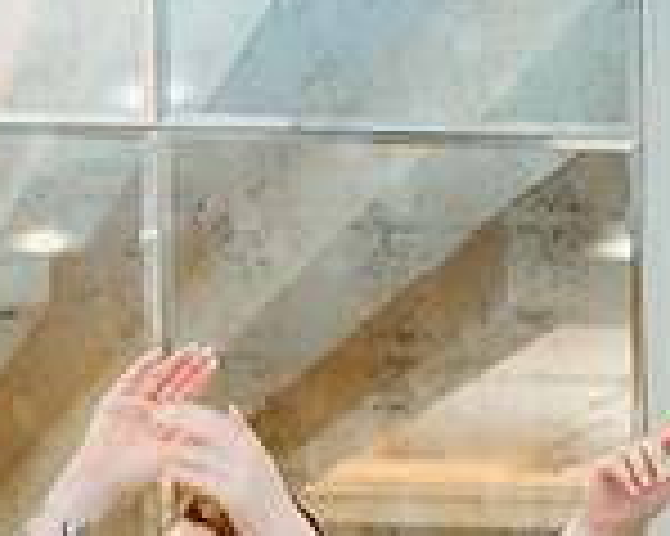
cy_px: 849
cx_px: -481
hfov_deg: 13.7
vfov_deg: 11.5
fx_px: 2537
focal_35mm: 128
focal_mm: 35
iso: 1600
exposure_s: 1/125
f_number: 2.8
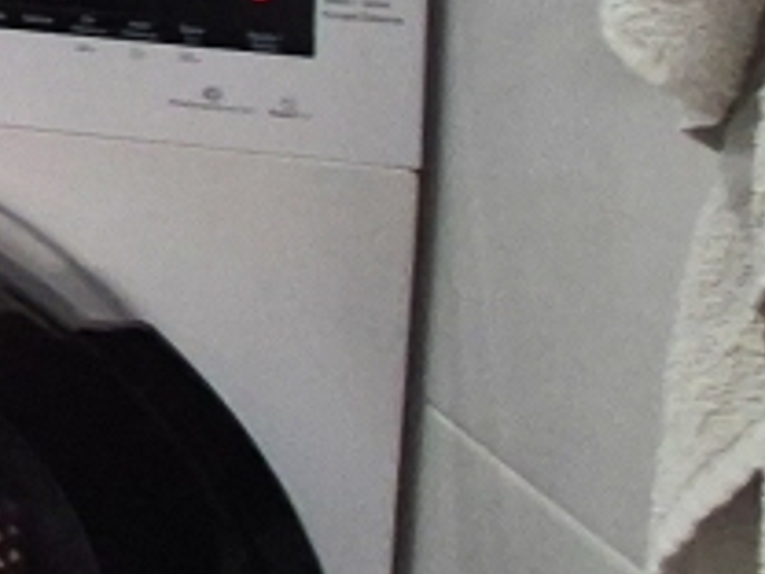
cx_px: -1843
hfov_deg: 9.9
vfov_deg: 13.3
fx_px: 2210
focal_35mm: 100
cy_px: -464
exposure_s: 1/50
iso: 160
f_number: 2.2
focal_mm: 2.2
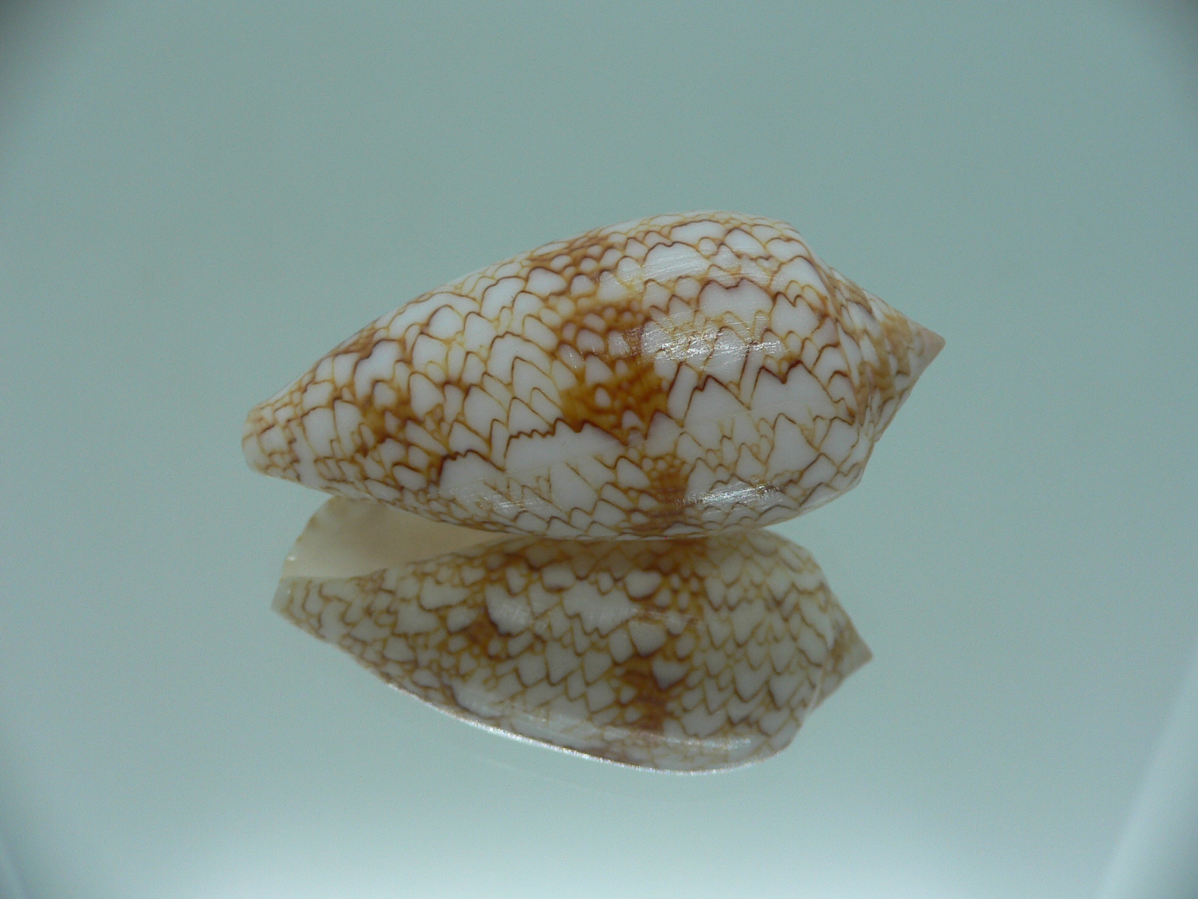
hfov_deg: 52.6
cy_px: 450
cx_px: 599
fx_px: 1211
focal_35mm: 35
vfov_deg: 40.7
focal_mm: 4.6
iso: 80
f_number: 2.8
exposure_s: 1/60
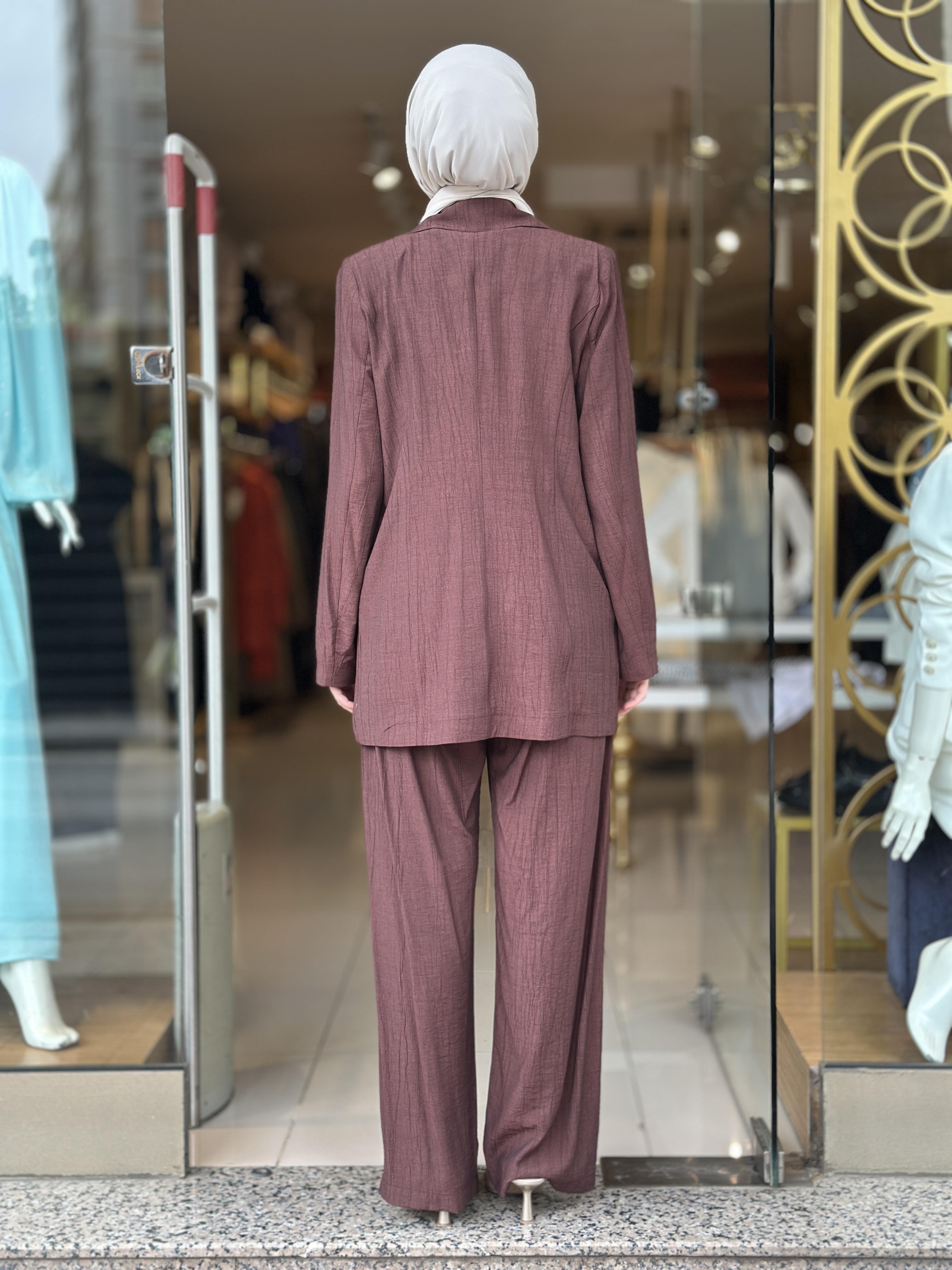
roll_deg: -0.5
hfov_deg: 30.3
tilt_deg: -3.5
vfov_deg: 39.7
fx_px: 1760
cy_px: 635
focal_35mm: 48
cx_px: 476
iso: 80
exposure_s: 1/215
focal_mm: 6.86
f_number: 1.78
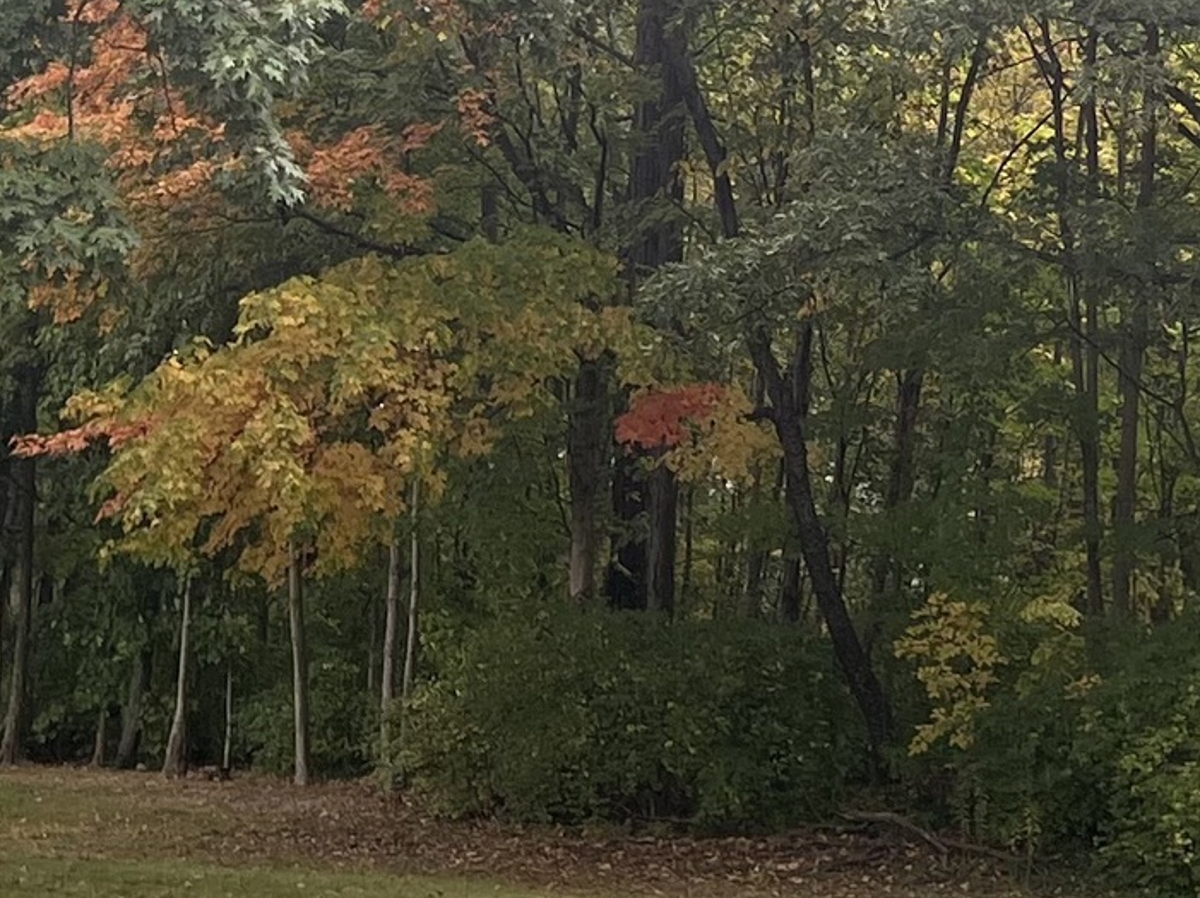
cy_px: -506
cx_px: 1012
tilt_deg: +15.9
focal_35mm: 114
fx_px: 3950
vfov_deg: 12.3
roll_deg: -3.0
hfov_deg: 17.1
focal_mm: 5.7
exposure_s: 1/316
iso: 50
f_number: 1.5
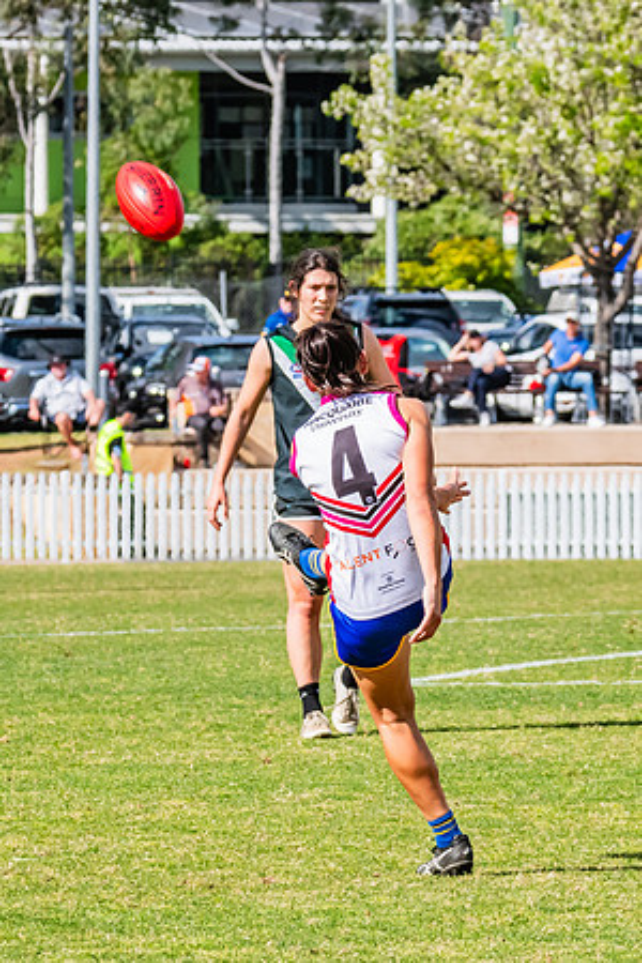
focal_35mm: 463
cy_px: 446
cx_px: 408
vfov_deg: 4.5
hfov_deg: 3.0
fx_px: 12380
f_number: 13
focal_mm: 210
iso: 800
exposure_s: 1/1250
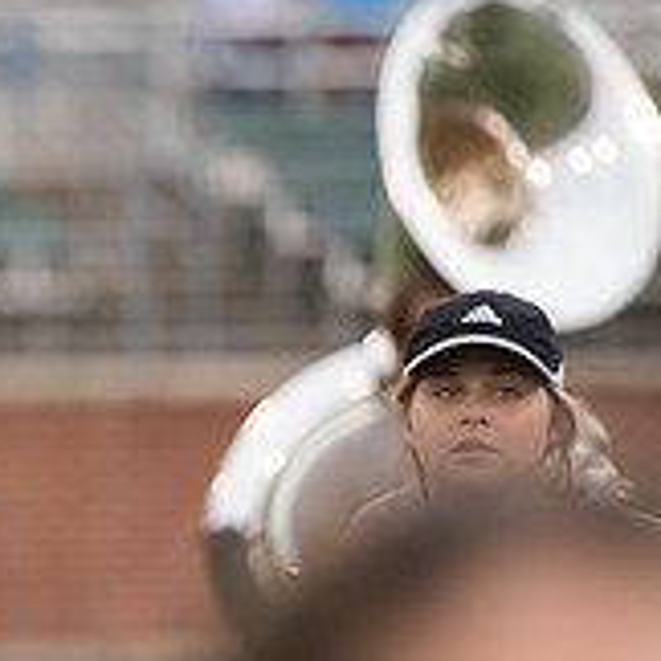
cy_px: 647
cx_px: -408
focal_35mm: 592
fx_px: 12789
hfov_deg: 3.0
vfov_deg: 3.0
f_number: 2.8
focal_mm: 195
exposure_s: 1/1250
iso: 1000
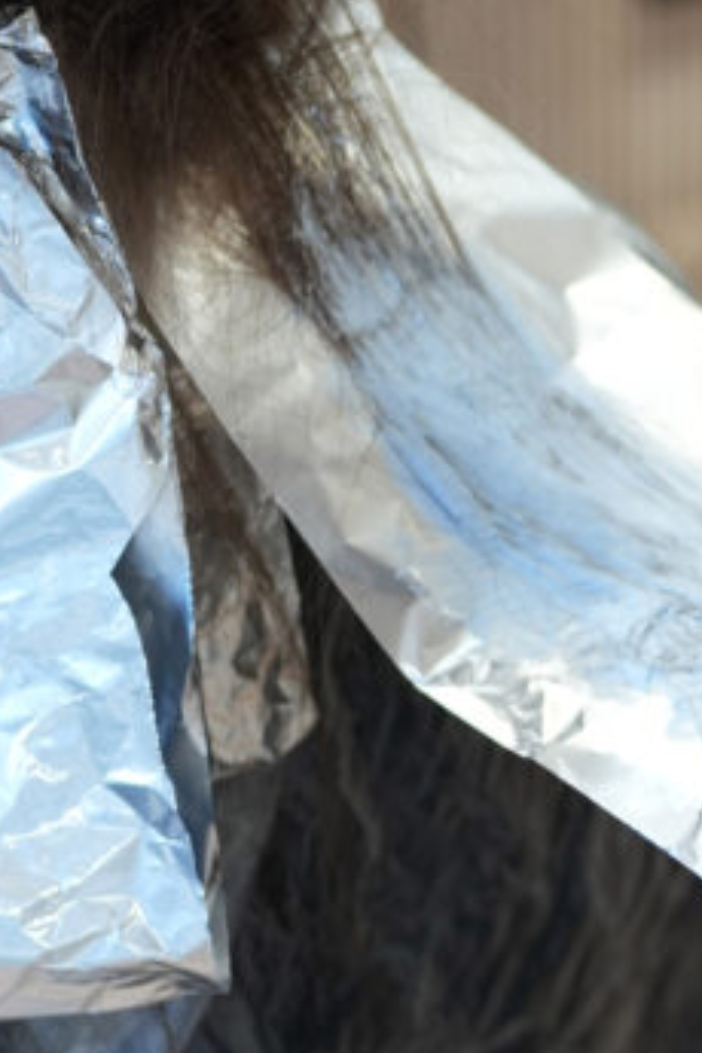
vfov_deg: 19.5
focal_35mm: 104
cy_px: 220
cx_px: 1003
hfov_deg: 12.6
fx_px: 3042
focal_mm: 35
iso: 800
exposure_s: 1/250
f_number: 2
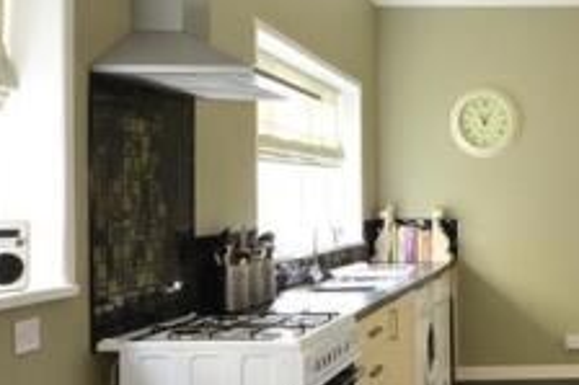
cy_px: 185
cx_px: 569
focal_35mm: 44
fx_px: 707
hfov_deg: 39.6
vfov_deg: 30.5
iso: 400
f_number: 13
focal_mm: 10
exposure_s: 1.6
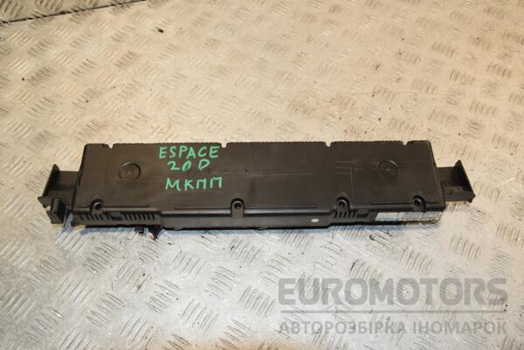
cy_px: 175
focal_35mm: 33
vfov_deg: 40.0
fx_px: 480
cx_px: 262
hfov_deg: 57.2
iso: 800
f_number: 7.1
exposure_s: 1/200
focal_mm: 22
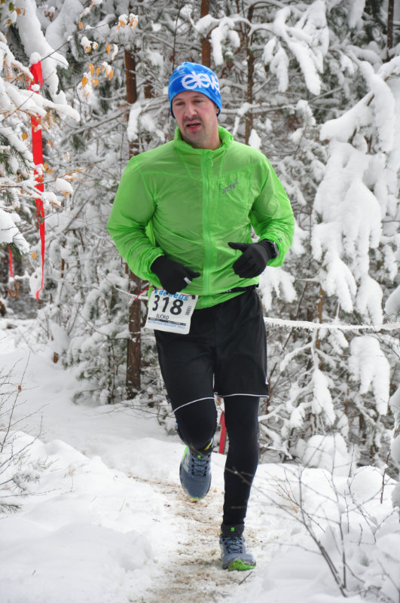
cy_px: 302
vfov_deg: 15.2
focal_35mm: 135
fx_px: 2257
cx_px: 200
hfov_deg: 10.1
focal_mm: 90
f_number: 5.6
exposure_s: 1/640
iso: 1000
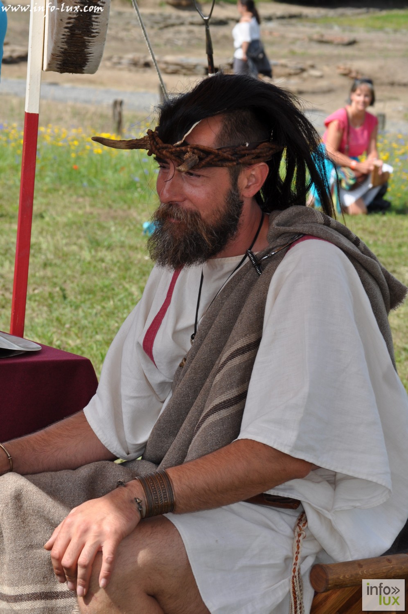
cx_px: 204
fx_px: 2505
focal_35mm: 147
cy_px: 307
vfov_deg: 14.0
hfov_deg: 9.3
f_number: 11
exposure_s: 1/200
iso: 200
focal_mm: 98
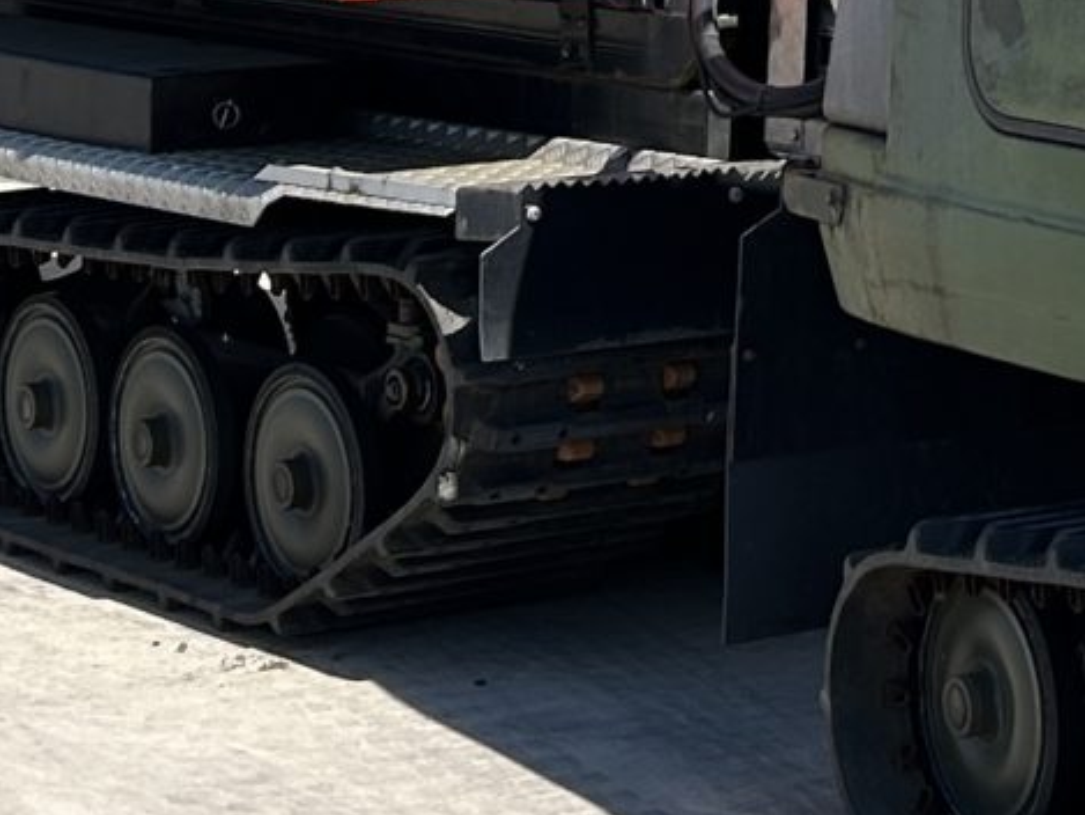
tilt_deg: +1.5
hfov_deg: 13.5
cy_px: -421
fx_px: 4452
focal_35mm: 142
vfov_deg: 10.1
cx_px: 1293
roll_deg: -2.4
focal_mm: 5.7
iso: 50
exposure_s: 1/3704
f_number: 1.5
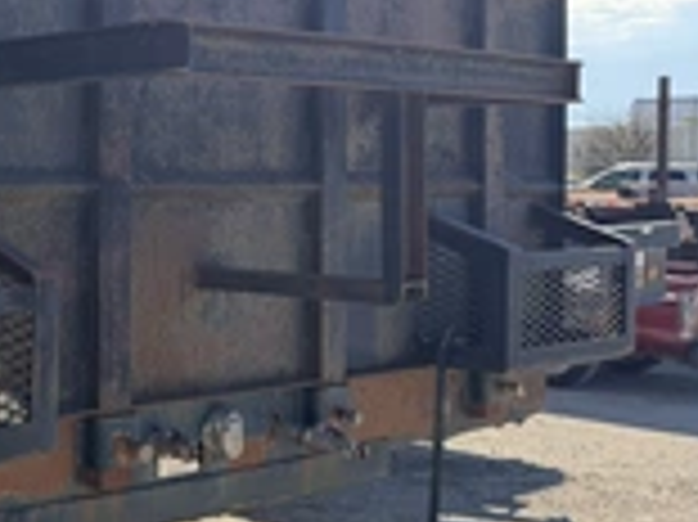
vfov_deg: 23.5
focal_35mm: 62
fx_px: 1249
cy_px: 162
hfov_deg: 27.0
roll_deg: +0.2
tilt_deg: -0.4
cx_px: -176
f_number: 1.78
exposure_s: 1/3953
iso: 100
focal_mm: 6.76
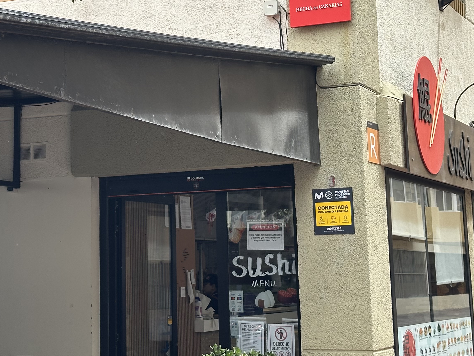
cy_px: 97
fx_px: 1150
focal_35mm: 84
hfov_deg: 23.2
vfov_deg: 17.5
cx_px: 166
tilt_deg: +9.4
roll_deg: +1.2
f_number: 1.78
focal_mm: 6.86
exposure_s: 1/1120
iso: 64
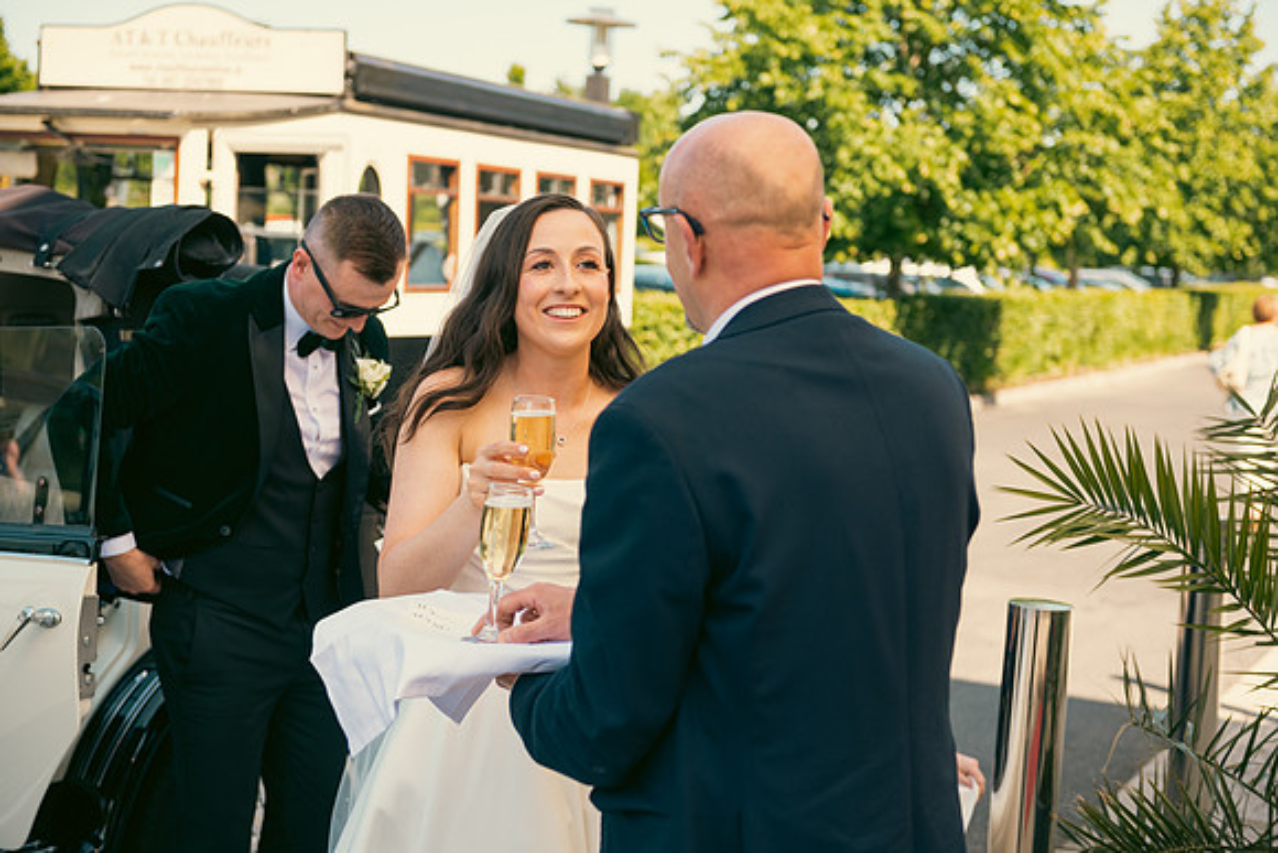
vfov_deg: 24.6
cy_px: 426
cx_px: 639
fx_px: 1953
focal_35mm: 55
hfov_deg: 36.2
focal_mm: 55
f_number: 3.5
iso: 125
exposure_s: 1/400
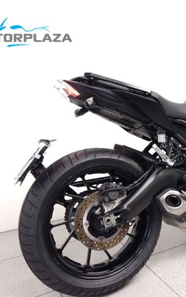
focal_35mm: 33
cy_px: 148
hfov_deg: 36.1
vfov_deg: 58.1
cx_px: 166
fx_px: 267
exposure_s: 1/30
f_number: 1.8
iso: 125
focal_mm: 5.4
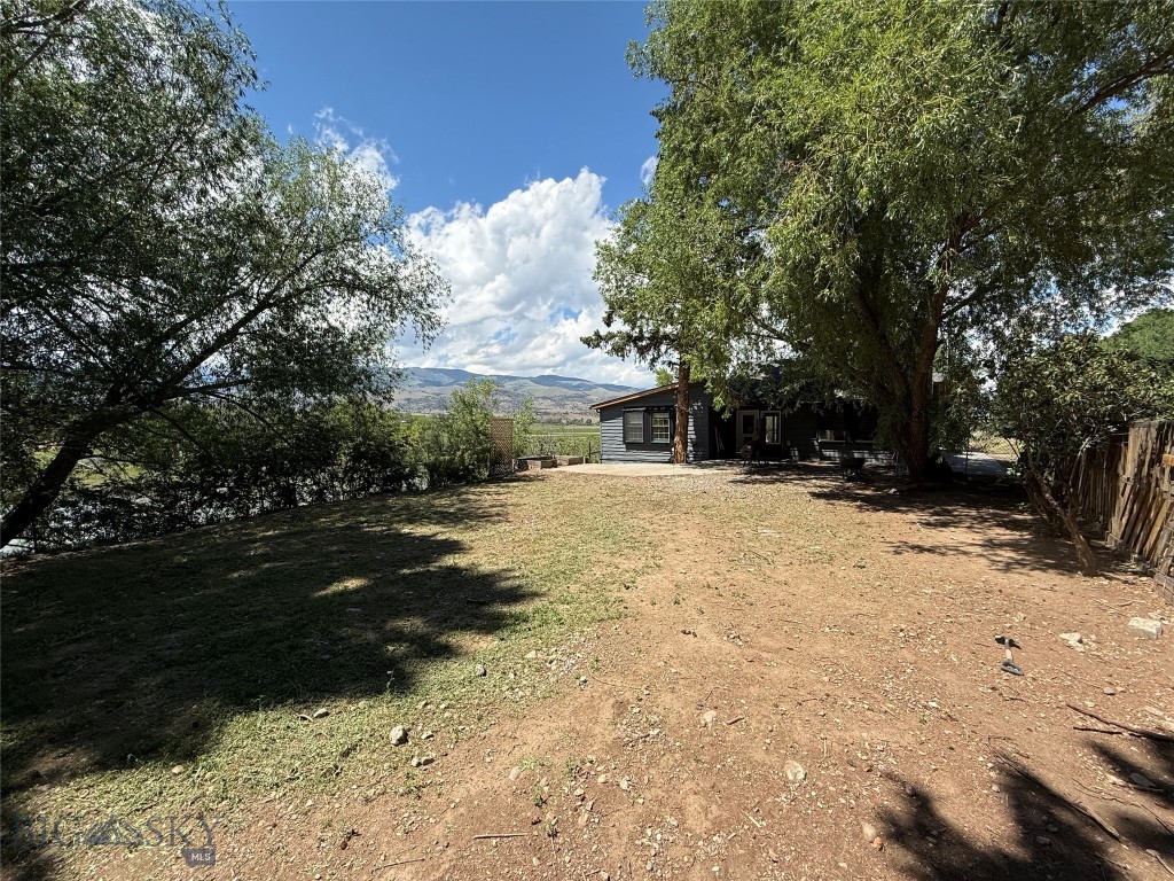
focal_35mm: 14
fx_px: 475
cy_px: 440
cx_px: 587
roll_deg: +0.0
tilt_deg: -2.7
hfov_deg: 102.1
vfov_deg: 85.7
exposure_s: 1/1795
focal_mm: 2.22
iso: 50
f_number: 2.2
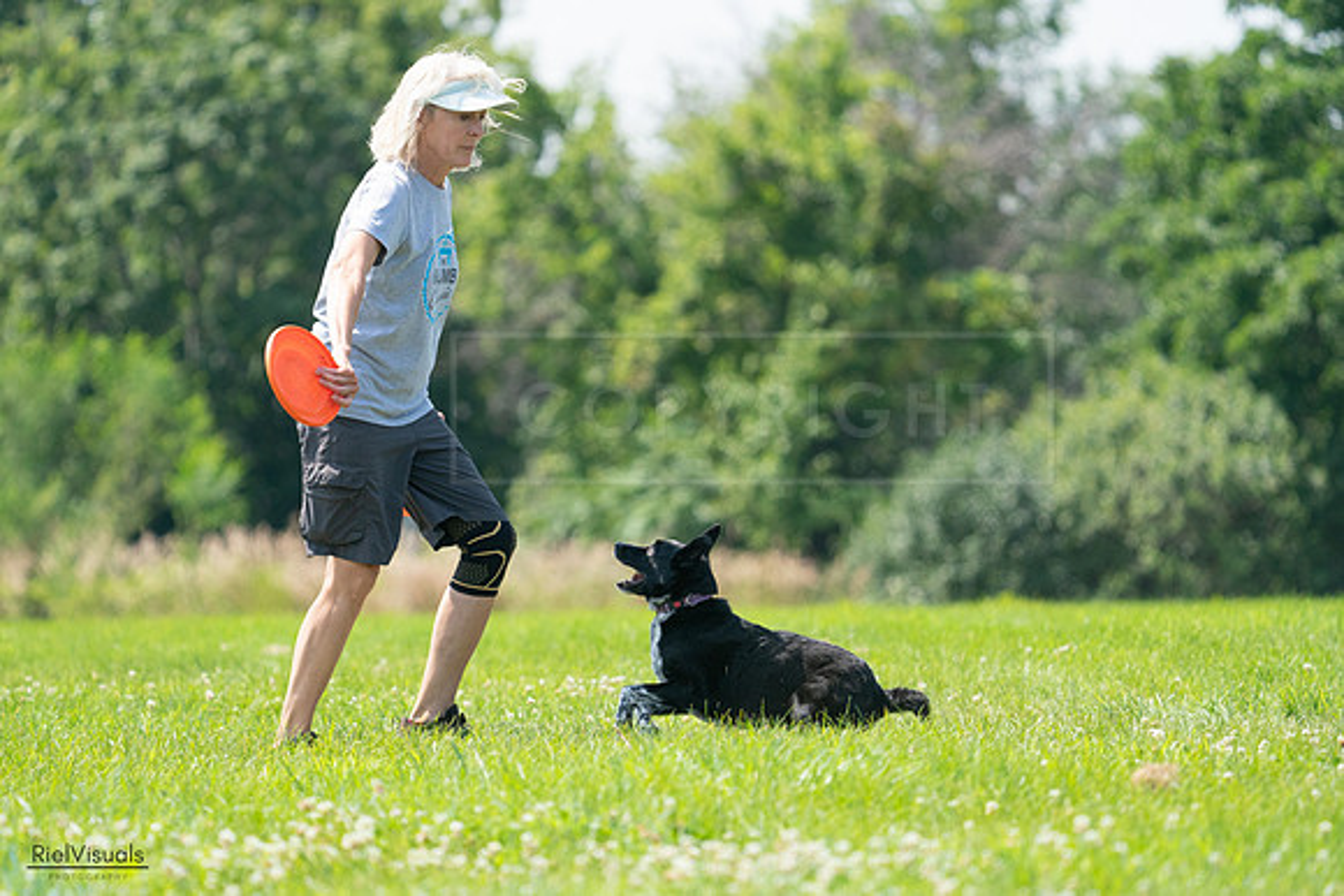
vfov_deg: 4.1
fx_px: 12397
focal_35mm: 332
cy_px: 448
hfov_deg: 6.2
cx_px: 672
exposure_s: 1/4000
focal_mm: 332
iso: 2000
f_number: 6.3
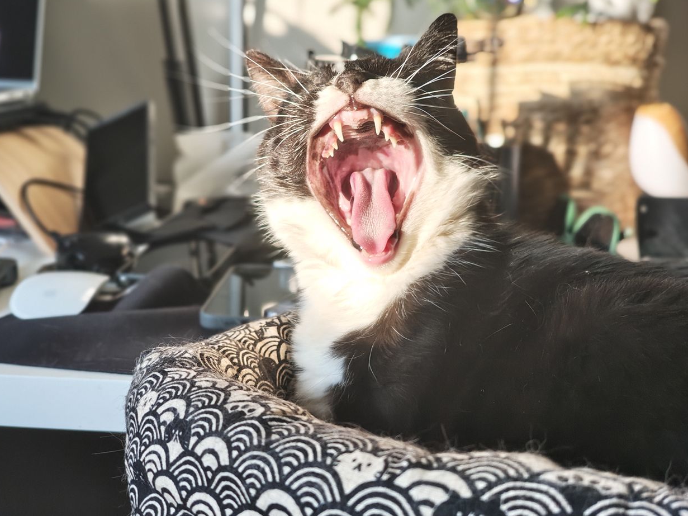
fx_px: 1033
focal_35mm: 52
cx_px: 333
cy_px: 252
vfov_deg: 28.0
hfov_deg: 36.8
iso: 278
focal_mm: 7.1
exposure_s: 1/100
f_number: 2
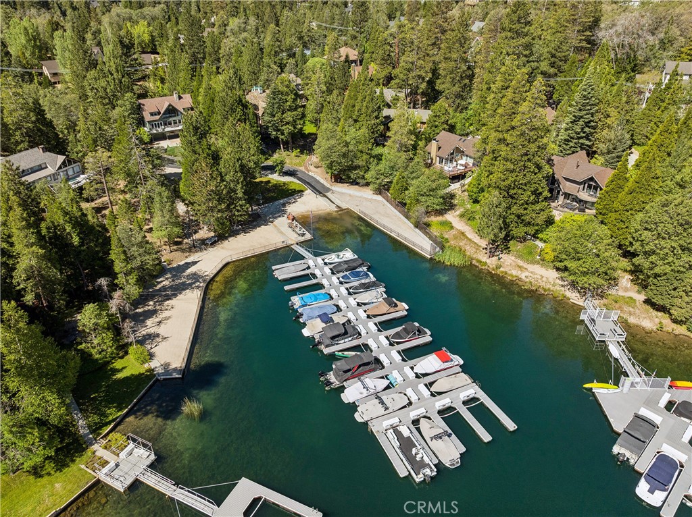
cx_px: 346
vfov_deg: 56.7
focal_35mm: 24
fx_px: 479
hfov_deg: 71.6
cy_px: 258
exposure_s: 1/60
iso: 110
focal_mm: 12.3
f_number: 2.8
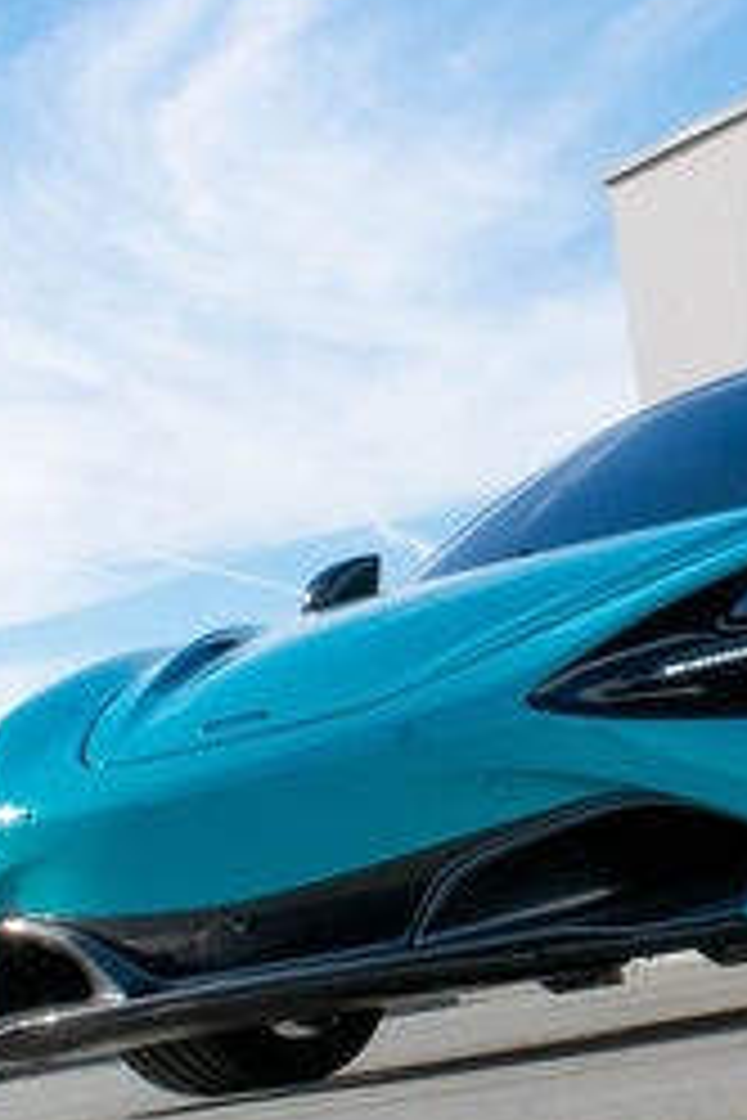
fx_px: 3455
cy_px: 564
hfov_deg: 12.1
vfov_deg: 18.4
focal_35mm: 111
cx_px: 873
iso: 250
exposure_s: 1/500
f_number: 11
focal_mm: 18
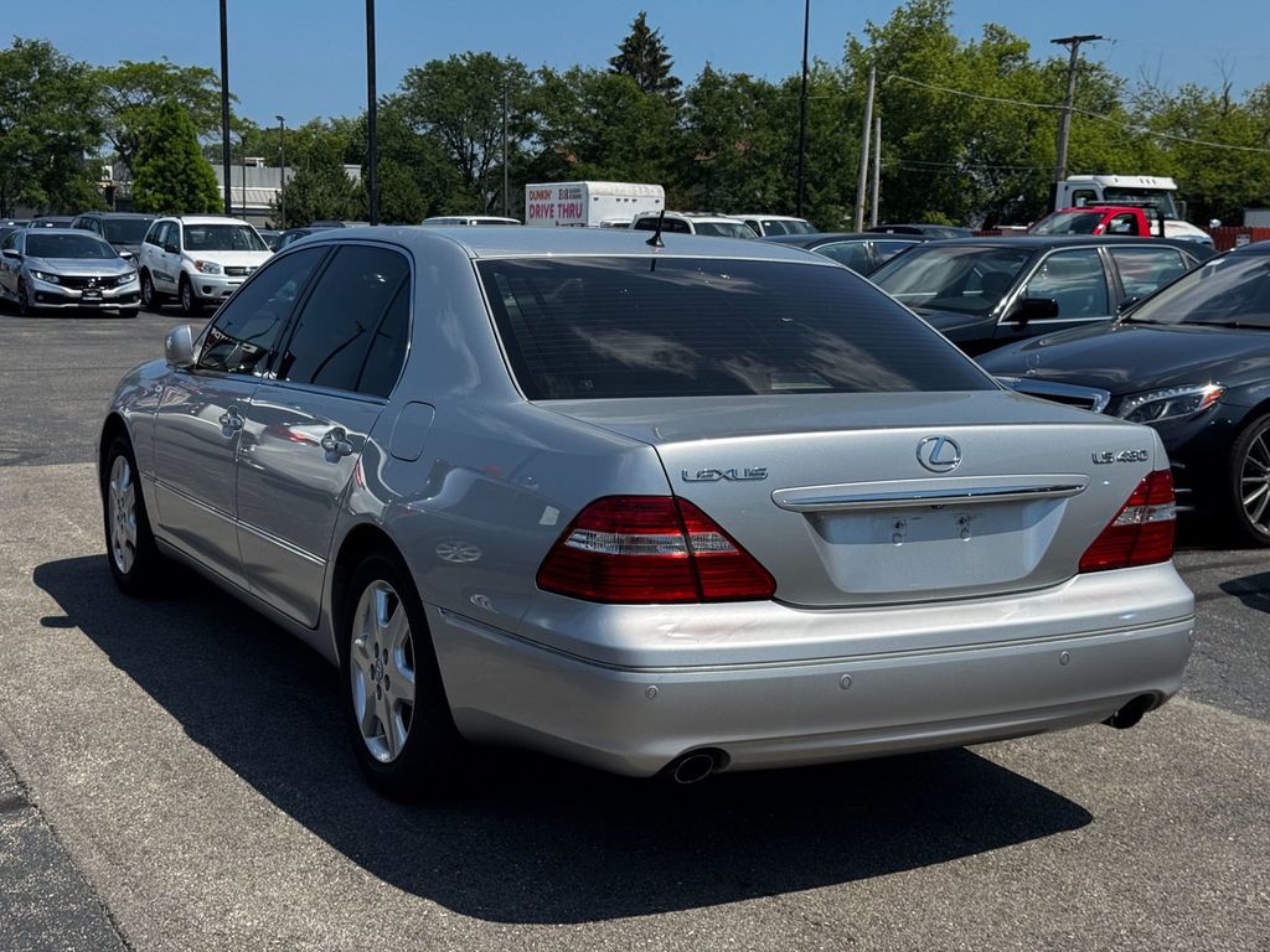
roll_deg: -1.5
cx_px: 635
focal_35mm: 48
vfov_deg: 30.3
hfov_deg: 39.7
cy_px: 476
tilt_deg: -7.1
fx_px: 1761
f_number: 1.78
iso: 64
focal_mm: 6.76
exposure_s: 1/4975
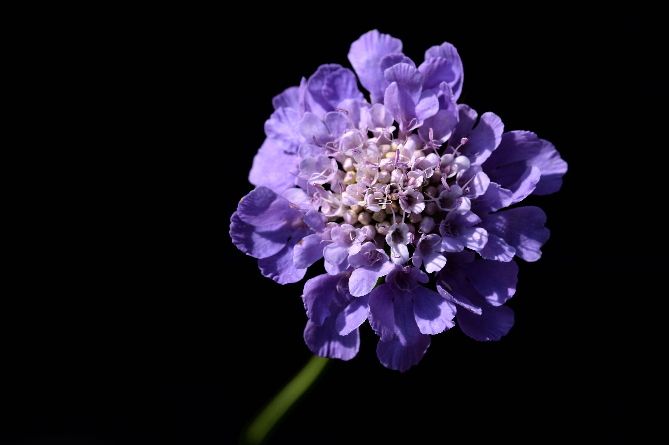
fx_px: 3714
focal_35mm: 200
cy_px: 222
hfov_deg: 10.3
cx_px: 334
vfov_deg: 6.9
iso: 400
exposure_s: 1/500
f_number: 16
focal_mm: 200
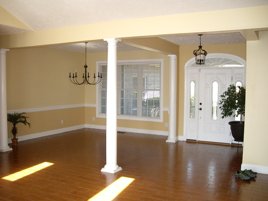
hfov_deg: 49.0
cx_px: 134
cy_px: 100
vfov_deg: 37.7
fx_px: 294
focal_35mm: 38
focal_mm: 6.2
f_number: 2.7
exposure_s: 1/100
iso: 200
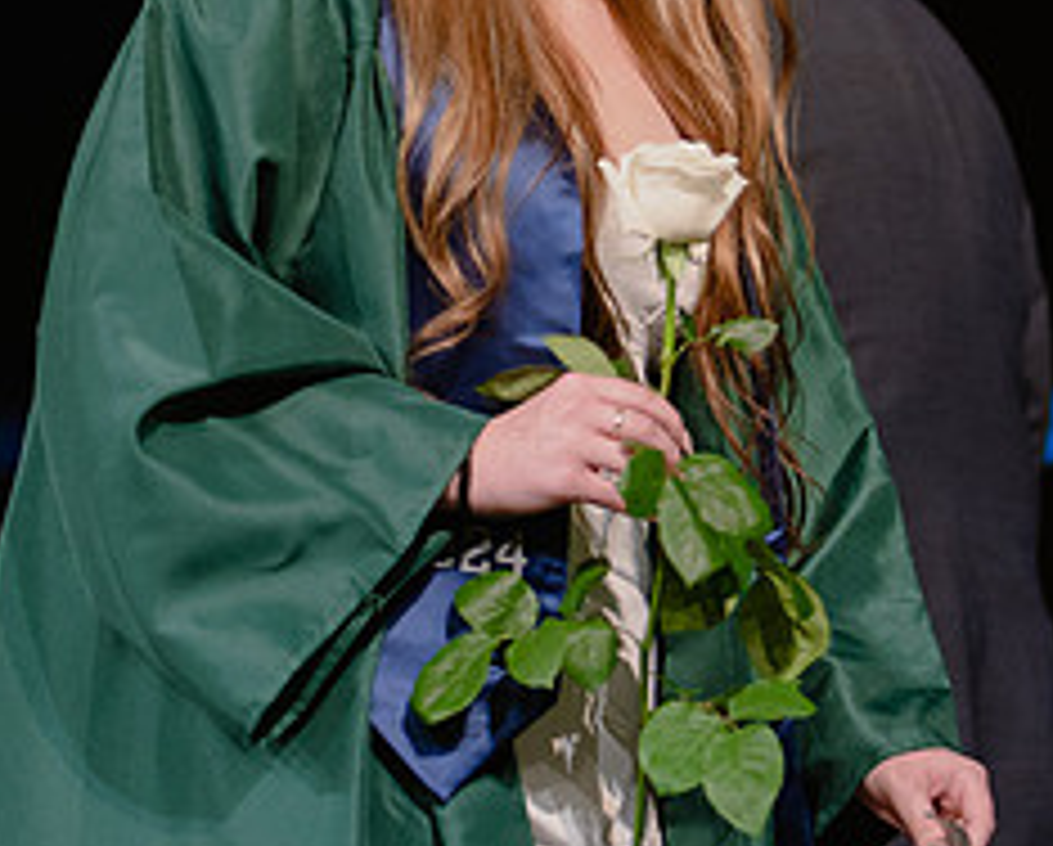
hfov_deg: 10.0
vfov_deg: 8.0
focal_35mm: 192
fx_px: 5994
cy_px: 71
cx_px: 362
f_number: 1.2
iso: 640
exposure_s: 1/320
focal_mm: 50
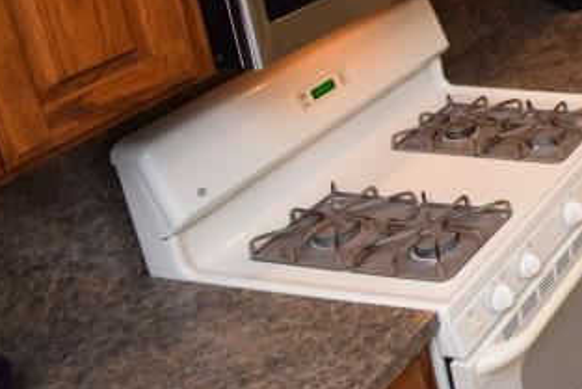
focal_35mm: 49
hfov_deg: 25.5
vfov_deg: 24.5
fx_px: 792
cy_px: -100
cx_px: 941
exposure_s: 1/80
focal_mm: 10
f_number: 4.5
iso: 800
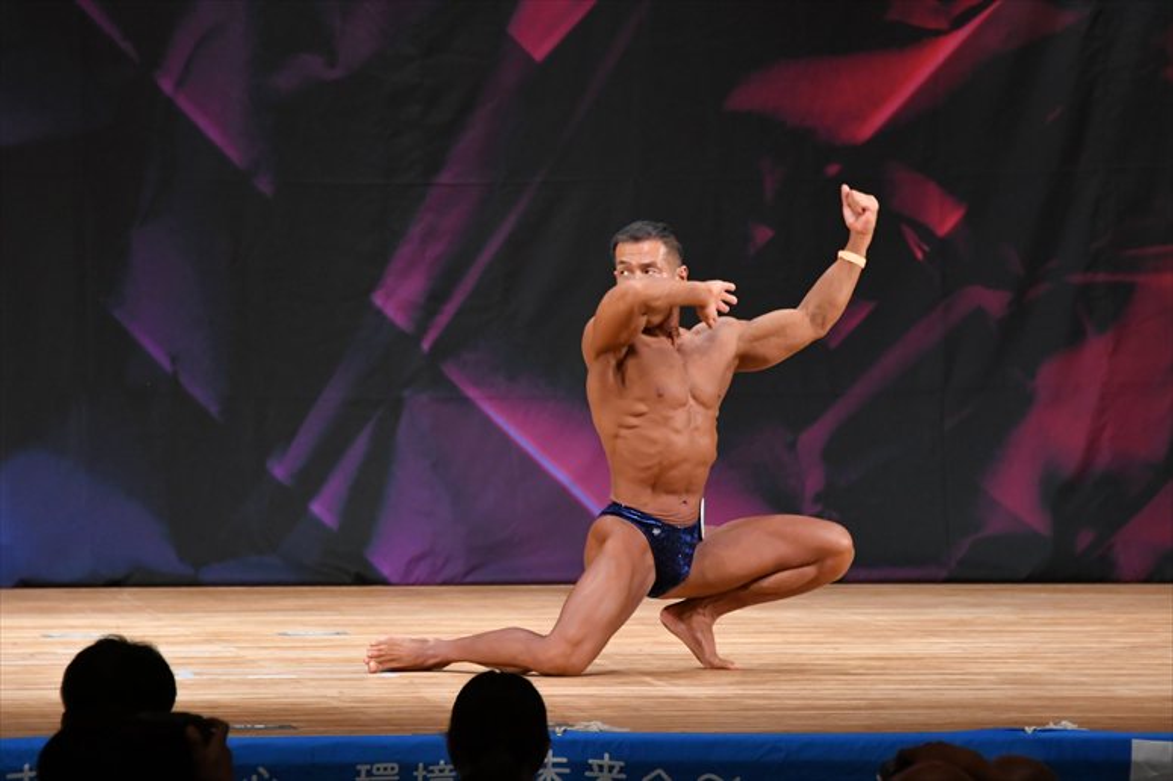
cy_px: 390
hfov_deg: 7.6
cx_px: 586
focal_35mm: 270
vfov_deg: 5.1
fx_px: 8793
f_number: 5.6
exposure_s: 1/400
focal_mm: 180
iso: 3200
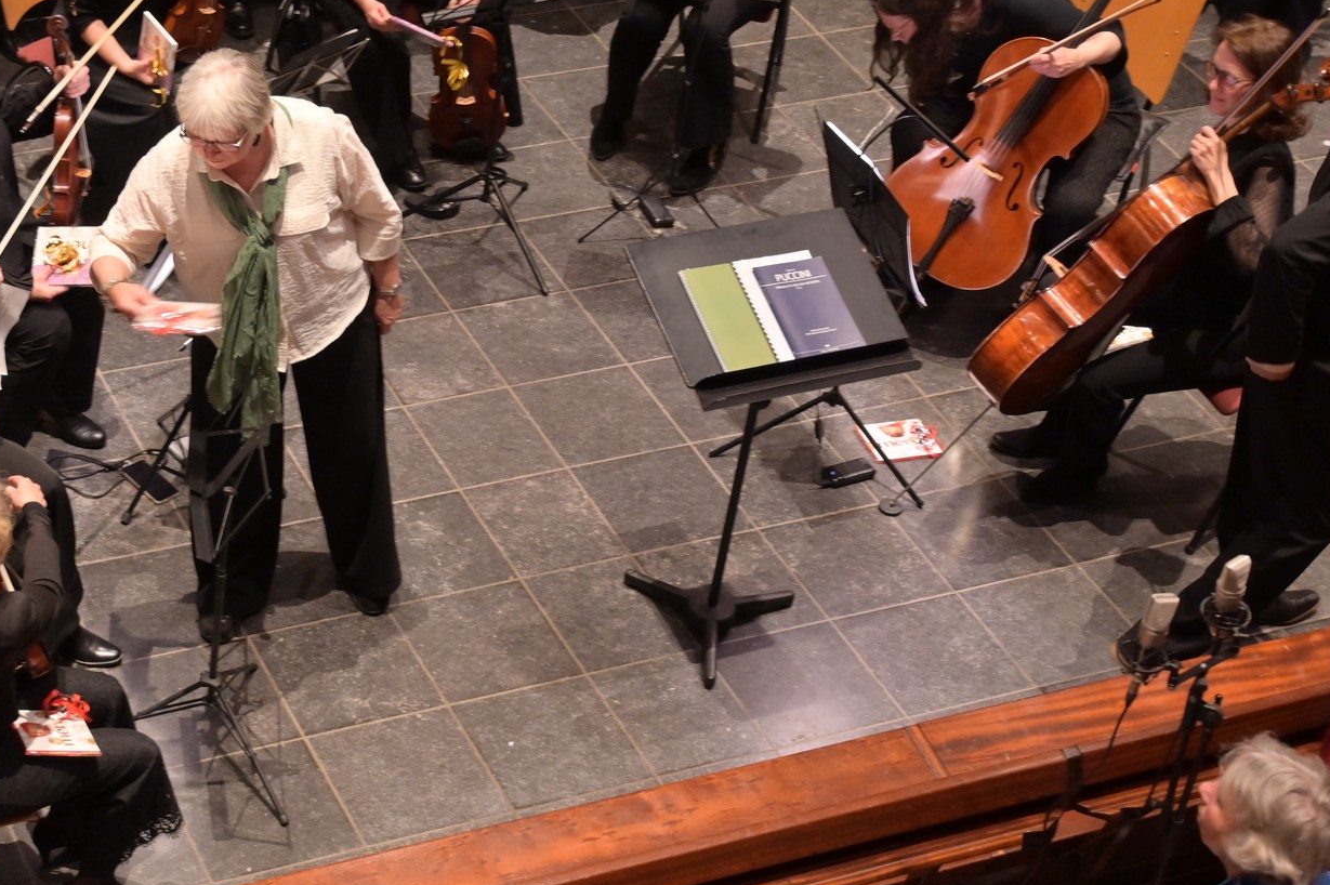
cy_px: 301
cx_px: 248
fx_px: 2769
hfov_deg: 26.5
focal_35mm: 75
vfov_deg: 18.1
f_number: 4
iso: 1400
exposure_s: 1/50
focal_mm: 45
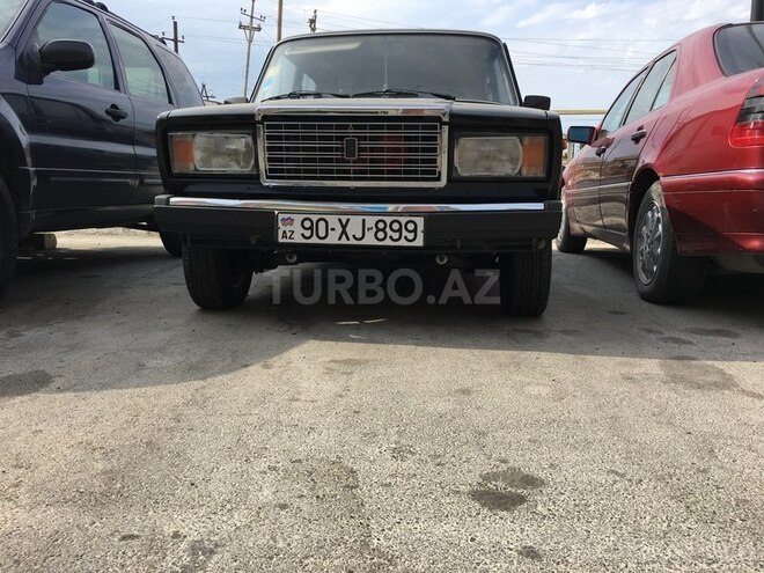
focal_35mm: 29
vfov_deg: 48.2
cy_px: 286
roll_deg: -1.5
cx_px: 382
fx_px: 640
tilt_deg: -10.6
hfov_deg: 61.7
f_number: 2.2
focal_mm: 4.15
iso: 25
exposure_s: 1/693
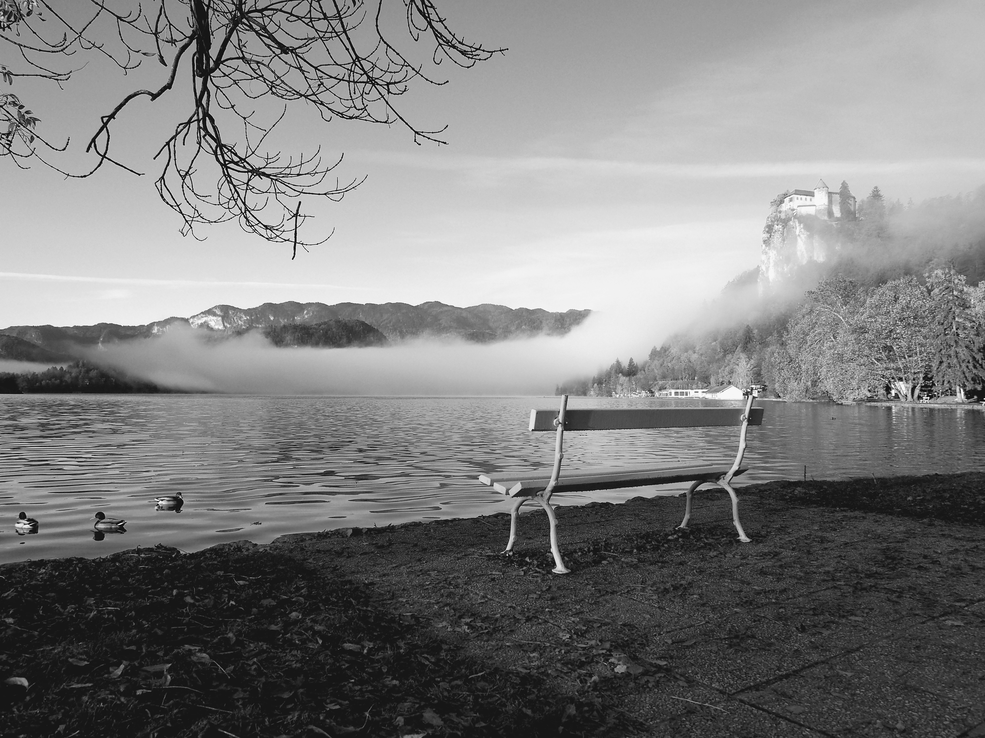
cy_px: 369
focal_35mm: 24
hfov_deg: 71.6
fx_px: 683
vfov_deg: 56.8
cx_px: 492
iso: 200
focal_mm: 12
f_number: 7.1
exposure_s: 1/320
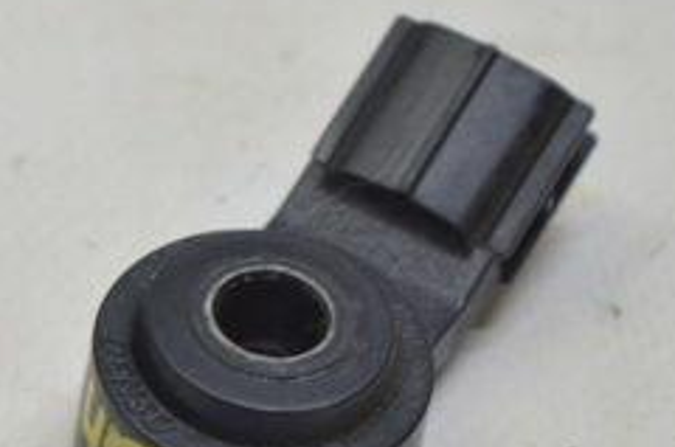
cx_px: -183
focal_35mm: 220
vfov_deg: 6.2
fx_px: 4123
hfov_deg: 9.2
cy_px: 243
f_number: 5.6
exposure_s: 1/25
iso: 400
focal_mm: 55
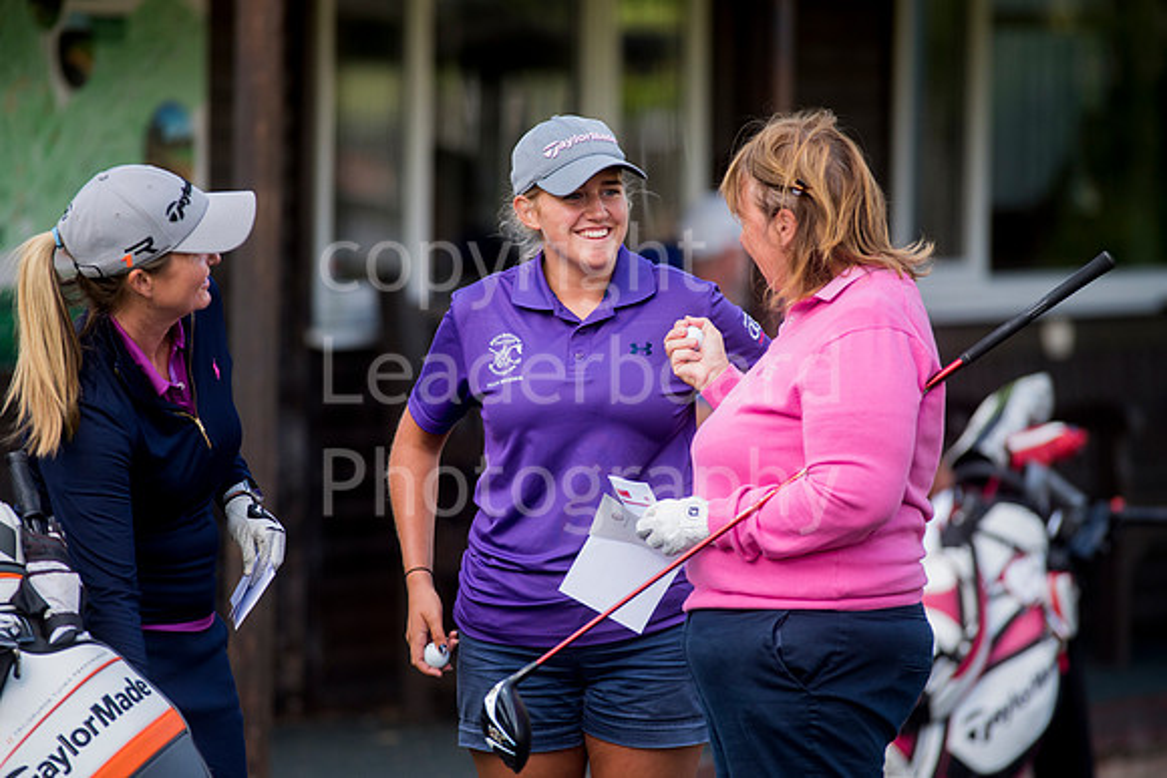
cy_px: 389
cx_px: 584
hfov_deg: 6.9
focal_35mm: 300
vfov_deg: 4.6
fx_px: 9727
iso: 800
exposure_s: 1/1250
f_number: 4.5
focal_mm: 300
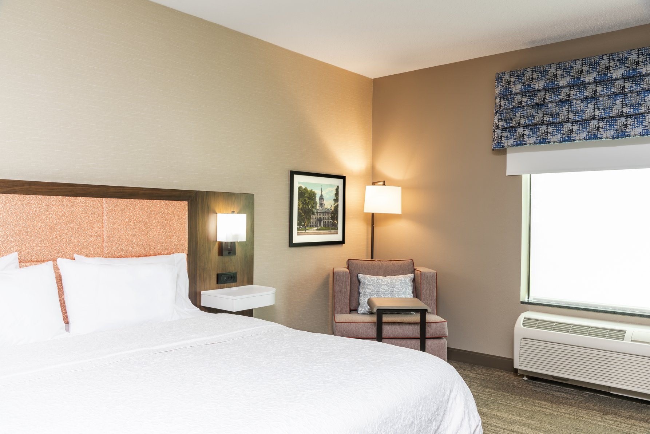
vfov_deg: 43.6
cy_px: 217
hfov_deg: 61.9
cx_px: 325
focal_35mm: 30
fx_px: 542
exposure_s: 1/1.67
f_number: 9
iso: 100
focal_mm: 30
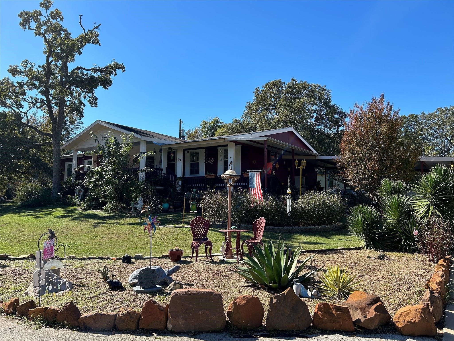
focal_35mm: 26
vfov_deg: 53.1
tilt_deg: +3.6
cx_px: 227
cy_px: 170
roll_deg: -0.5
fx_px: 341
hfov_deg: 67.3
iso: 50
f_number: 1.5
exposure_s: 1/2353
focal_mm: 5.7
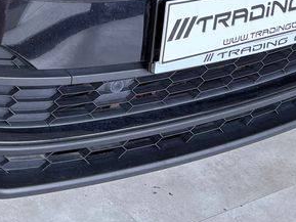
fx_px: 924
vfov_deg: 12.2
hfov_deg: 17.5
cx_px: -46
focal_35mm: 108
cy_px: -223
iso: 80
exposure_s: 1/121
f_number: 1.6
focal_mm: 5.96
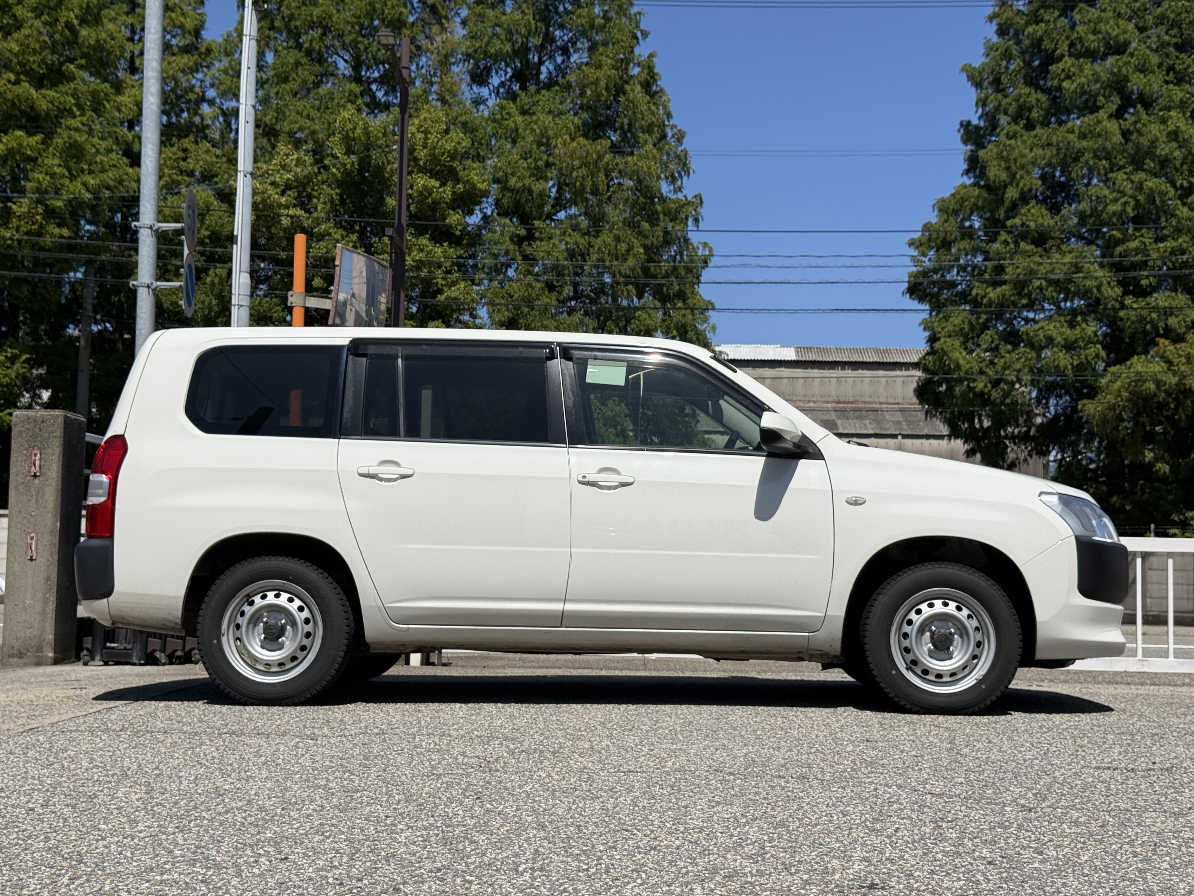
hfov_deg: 39.7
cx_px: 597
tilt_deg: +4.7
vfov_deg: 30.3
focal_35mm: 48
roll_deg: -1.6
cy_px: 448
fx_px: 1656
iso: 64
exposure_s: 1/9901
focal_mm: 6.76
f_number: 1.78
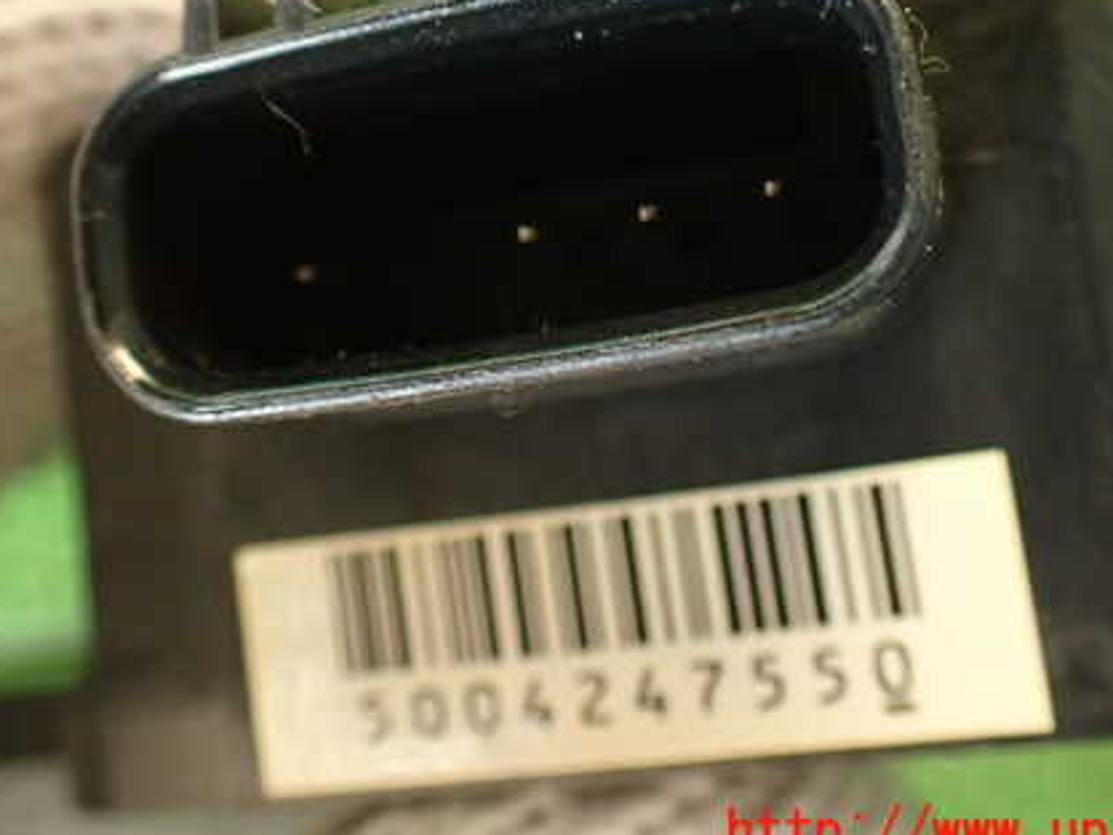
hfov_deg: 41.2
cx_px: 528
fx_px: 1479
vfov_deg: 31.2
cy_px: 267
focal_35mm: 46
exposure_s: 1/30
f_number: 2.4
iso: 500
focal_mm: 5.79
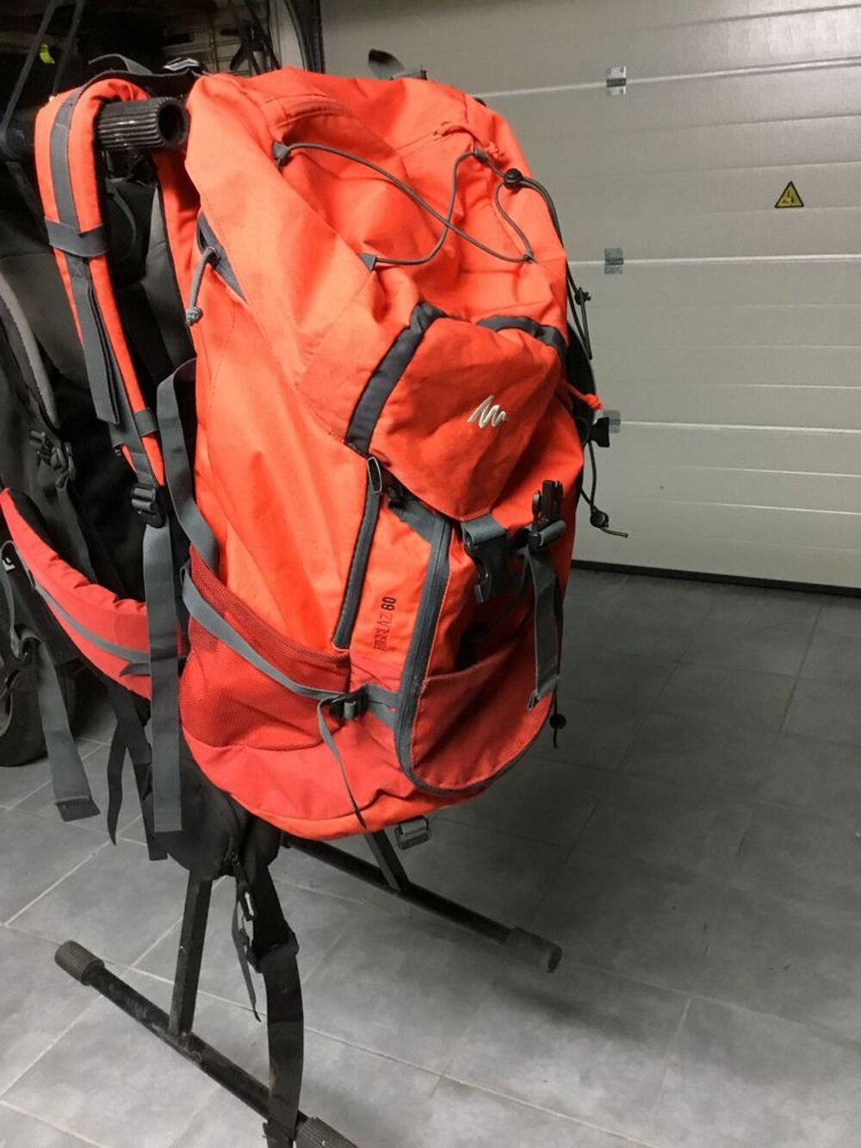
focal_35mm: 31
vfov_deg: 58.3
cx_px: 430
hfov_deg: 45.4
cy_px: 574
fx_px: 1028
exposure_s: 1/25
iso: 250
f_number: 2.4
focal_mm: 3.3
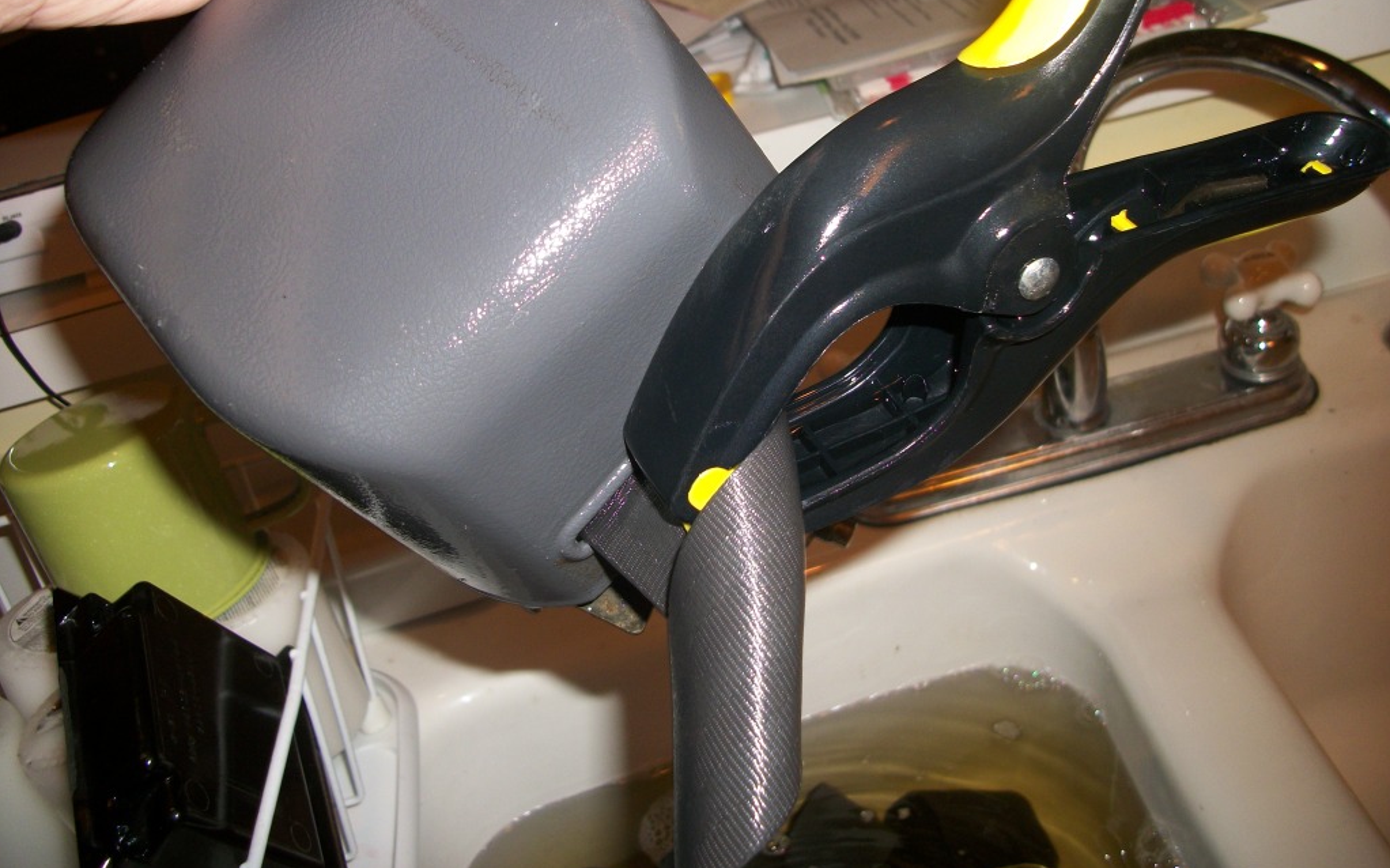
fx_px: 1288
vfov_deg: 37.2
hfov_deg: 56.7
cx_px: 695
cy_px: 363
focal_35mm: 34
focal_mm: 5.7
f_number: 2.9
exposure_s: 1/60
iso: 80
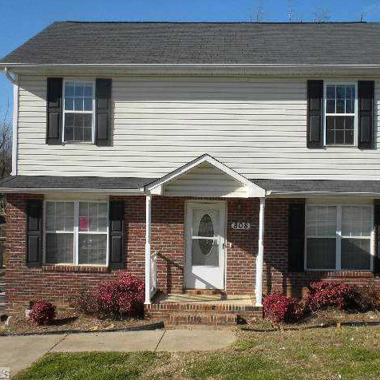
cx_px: 208
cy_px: 190
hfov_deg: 38.3
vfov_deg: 38.3
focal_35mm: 44
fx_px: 546
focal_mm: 6.6
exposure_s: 1/151
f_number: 10
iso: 90
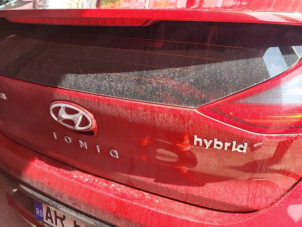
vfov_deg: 53.1
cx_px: 151
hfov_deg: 67.3
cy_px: 114
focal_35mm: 26
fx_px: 227
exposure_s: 1/289
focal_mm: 5.4
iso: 40
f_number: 1.8
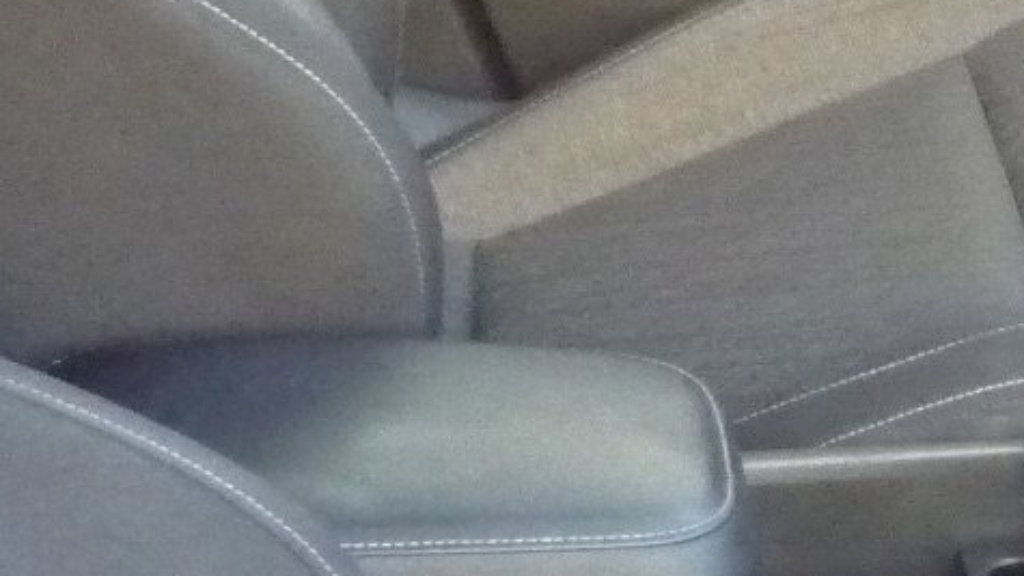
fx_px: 3828
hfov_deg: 13.8
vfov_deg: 8.5
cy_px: 591
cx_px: 1742
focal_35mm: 141
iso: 800
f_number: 3.3
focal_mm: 5.2
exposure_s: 1/50
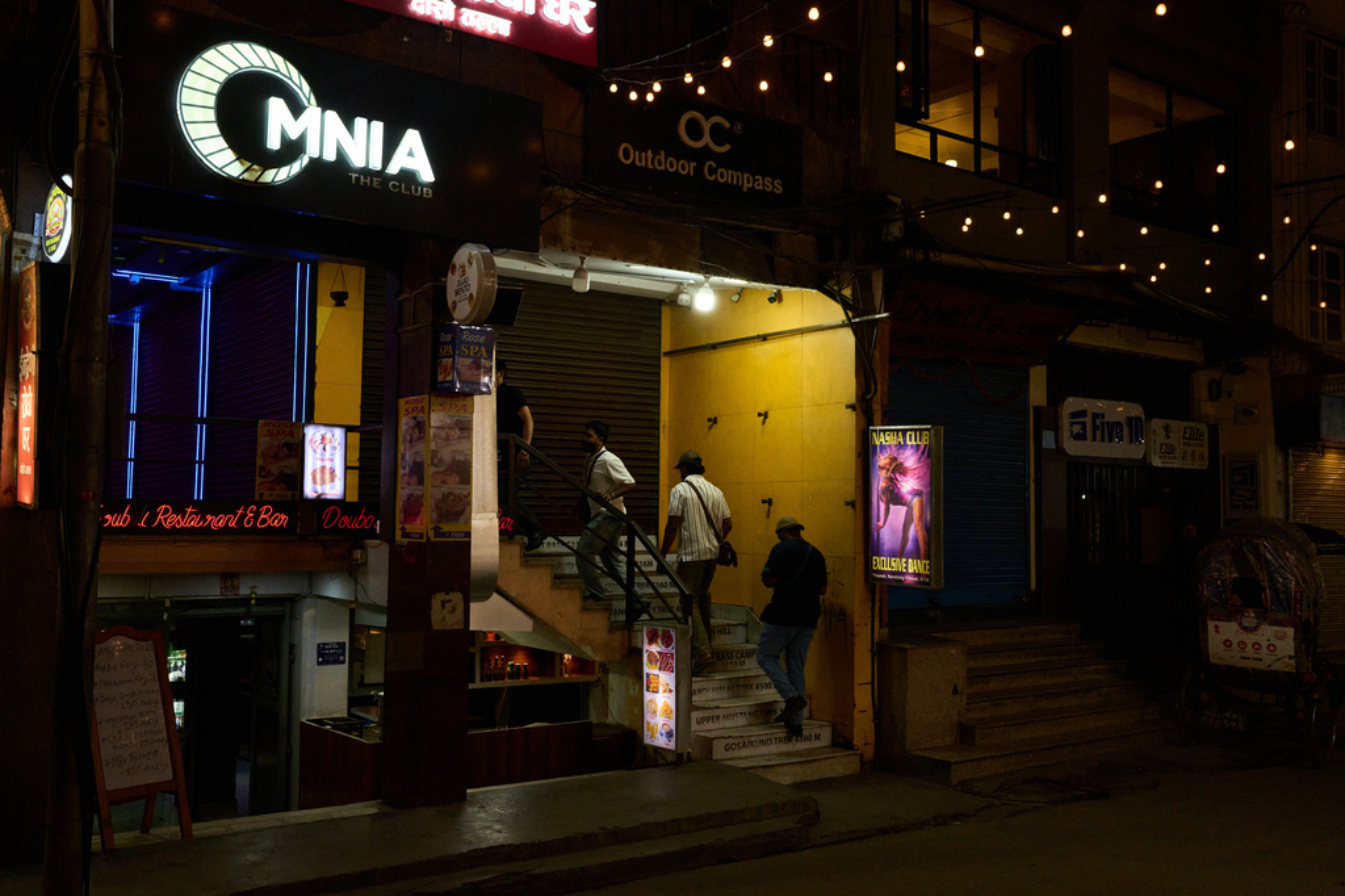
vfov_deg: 37.8
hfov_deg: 54.4
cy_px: 448
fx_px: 1307
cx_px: 672
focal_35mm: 35
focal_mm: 35
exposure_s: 1/320
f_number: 8
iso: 6400
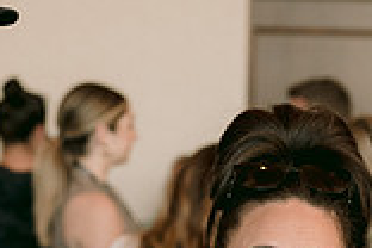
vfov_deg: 7.3
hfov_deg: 11.0
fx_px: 1922
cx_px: 110
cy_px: 345
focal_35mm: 186
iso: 800
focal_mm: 50
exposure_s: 1/320
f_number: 2.8
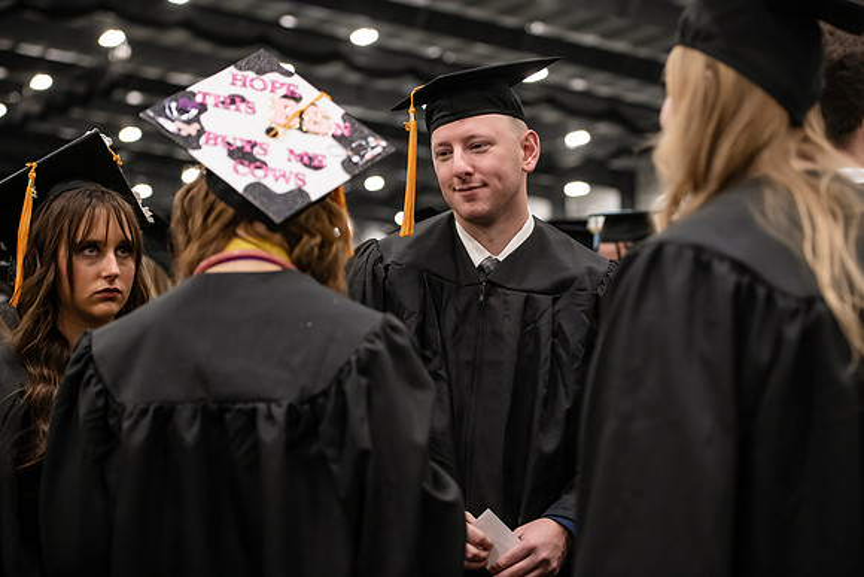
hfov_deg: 28.8
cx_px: 432
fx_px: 1680
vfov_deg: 19.5
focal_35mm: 70
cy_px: 288
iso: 2000
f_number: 3.2
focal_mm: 70
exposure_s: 1/200
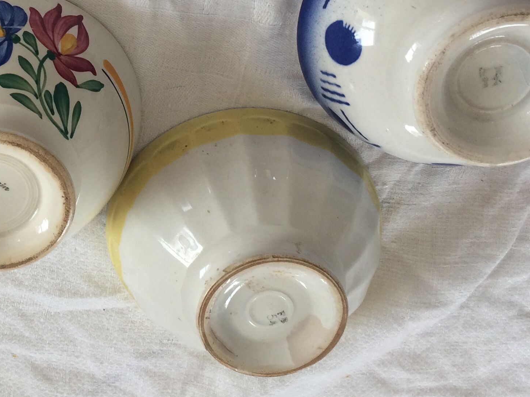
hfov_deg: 28.6
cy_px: 32
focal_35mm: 65
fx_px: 995
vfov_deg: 22.0
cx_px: 48
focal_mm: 4.15
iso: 32
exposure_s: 1/100
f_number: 2.2
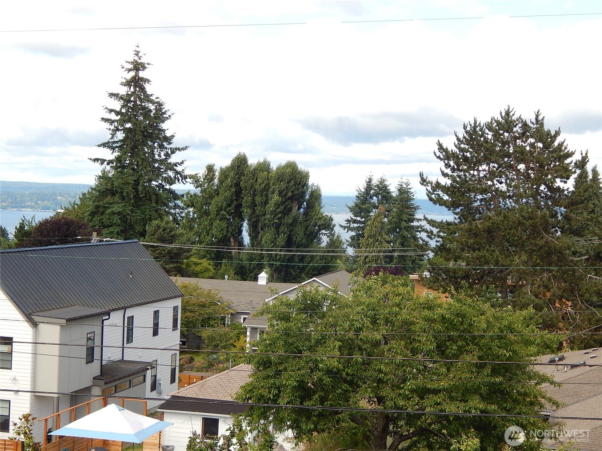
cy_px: 226
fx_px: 1200
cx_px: 301
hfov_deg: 28.2
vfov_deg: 21.3
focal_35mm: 69
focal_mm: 12.3
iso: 125
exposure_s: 1/400
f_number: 4.1
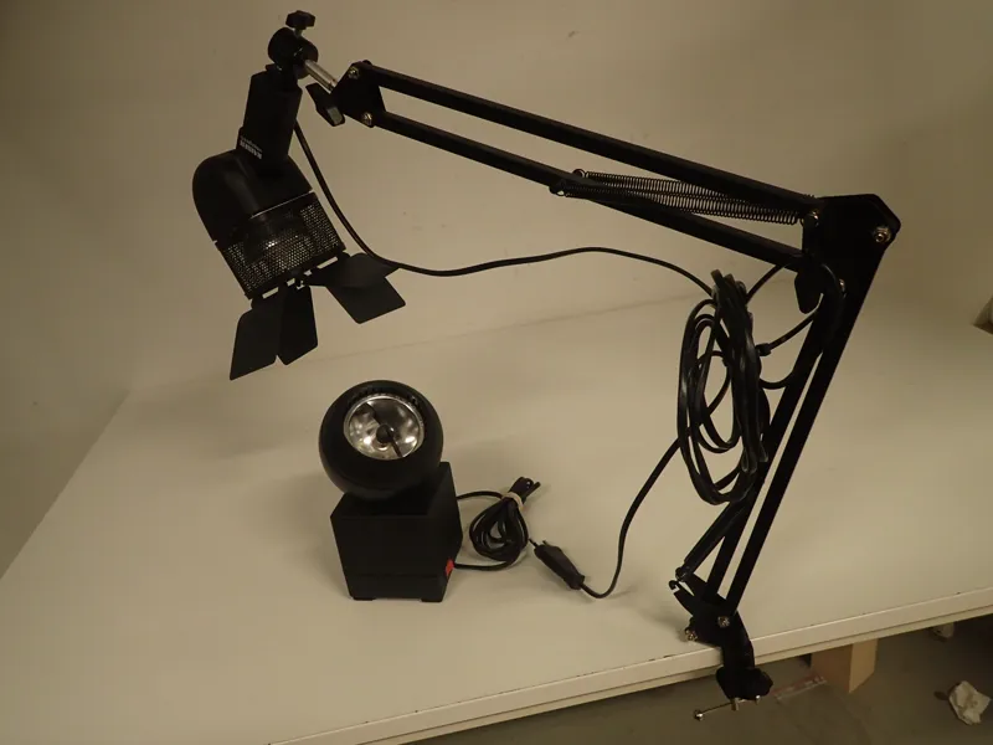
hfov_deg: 69.4
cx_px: 496
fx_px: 717
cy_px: 372
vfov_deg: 54.9
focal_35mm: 25
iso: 200
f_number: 2
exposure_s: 1/30
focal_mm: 4.5
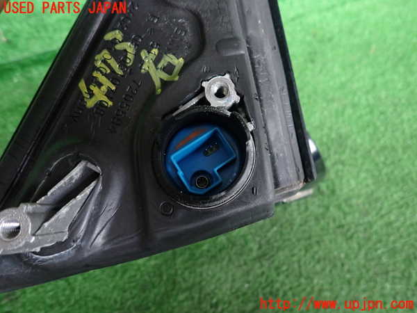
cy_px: 156
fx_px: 301
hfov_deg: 69.4
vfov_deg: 54.9
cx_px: 208
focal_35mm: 25
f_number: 2
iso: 320
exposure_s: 1/30
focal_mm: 4.5
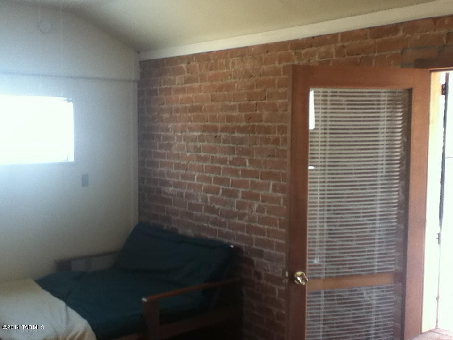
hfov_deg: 56.8
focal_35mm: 32
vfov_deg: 44.2
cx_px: 226
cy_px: 170
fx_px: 419
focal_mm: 3.85
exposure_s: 1/30
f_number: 2.4
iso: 100
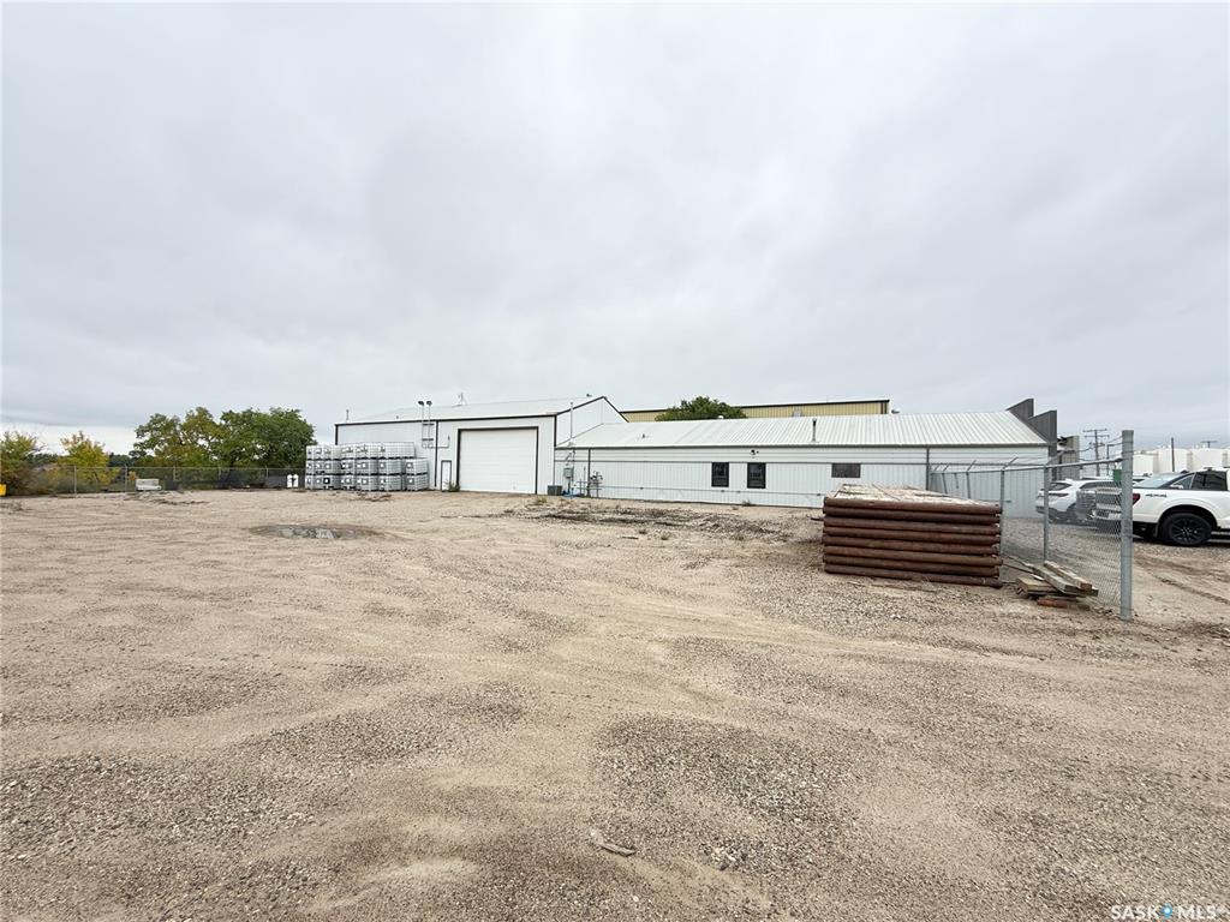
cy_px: 461
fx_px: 497
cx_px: 615
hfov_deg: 102.1
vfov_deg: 85.7
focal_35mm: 14
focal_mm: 2.22
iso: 50
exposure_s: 1/225
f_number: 2.2
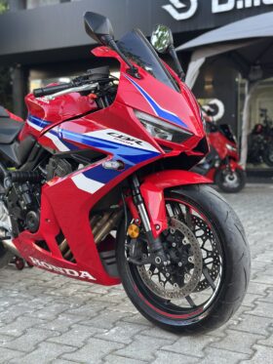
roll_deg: +2.3
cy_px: 182
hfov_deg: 30.3
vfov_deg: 39.6
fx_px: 504
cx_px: 136
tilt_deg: -2.7
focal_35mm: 48
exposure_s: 1/171
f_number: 1.78
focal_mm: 6.86
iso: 100
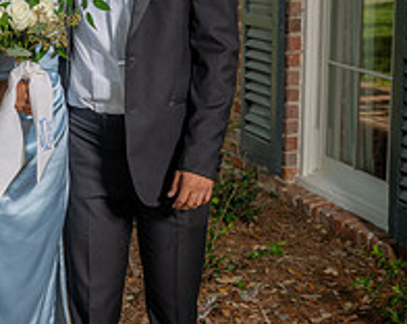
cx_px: 114
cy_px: 139
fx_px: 1142
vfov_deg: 16.1
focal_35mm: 95
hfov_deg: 20.1
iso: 100
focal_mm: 44
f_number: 5.6
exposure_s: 1/160
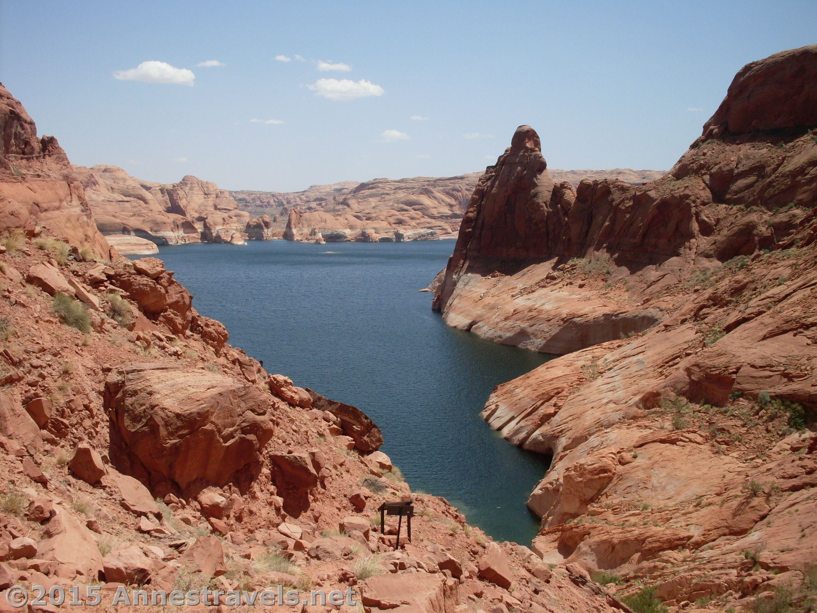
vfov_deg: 37.7
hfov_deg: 49.0
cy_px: 306
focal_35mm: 38
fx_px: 897
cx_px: 408
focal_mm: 6.3
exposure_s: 1/250
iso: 80
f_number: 8.4
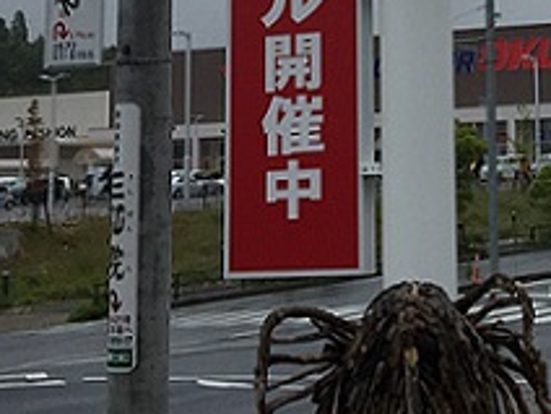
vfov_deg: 11.5
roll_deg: +1.9
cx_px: 624
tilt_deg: +13.5
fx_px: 1942
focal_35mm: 122
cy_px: -246
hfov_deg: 15.7
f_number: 2.2
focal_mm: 4.15
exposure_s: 1/4405
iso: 32
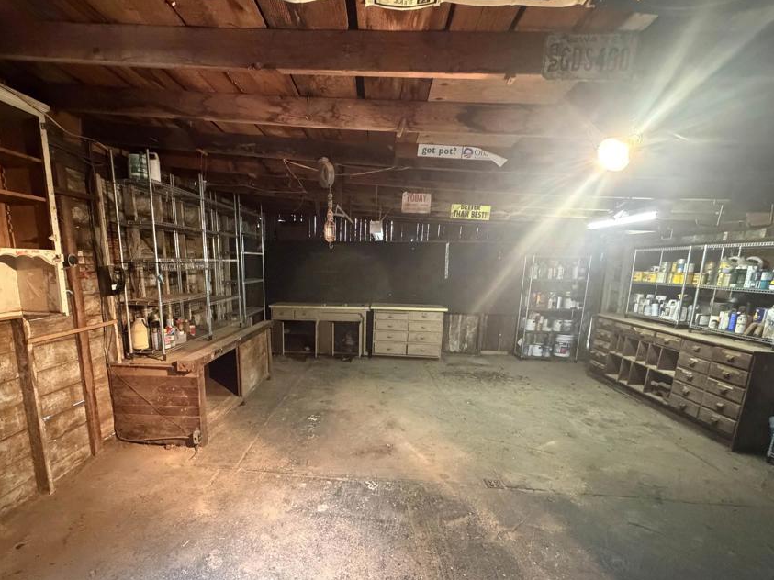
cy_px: 334
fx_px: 380
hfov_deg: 90.5
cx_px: 335
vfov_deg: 74.2
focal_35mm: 17
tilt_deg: -10.9
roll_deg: +0.0
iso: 1250
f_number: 2.2
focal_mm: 2.22
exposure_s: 1/60
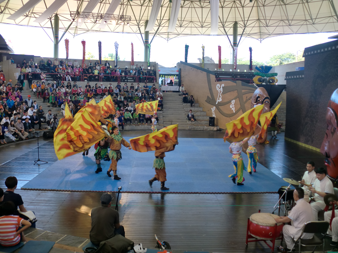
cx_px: 169
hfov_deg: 52.6
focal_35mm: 35
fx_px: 342
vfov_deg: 40.7
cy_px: 126
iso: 64
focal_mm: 6.3
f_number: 3.1
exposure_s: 1/100
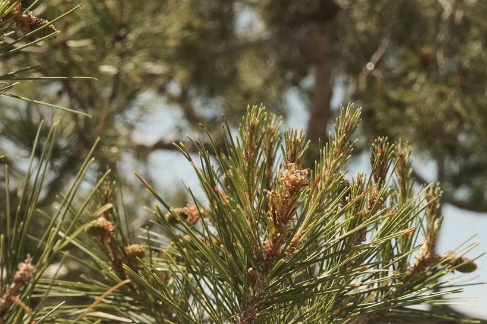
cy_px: 288
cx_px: 270
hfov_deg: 23.6
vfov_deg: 15.7
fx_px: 1163
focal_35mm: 86
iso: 640
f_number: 5.6
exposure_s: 1/1900
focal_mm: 29.2
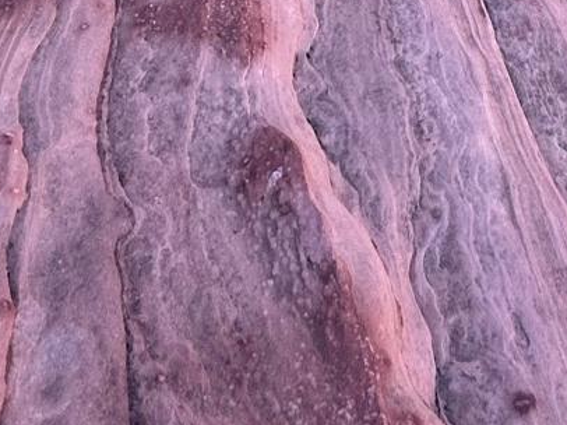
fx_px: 1130
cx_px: 355
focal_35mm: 69
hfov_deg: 28.1
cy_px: -812
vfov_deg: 11.9
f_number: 2.2
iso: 40
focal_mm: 2.22
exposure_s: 1/418
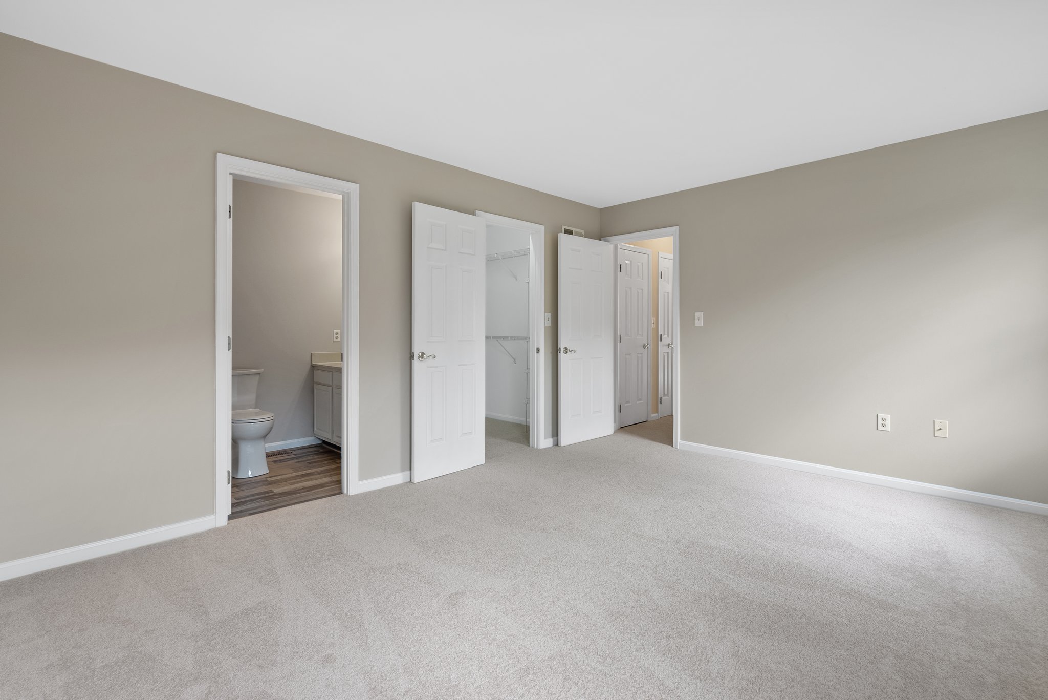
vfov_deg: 73.8
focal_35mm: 16
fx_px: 466
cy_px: 350
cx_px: 524
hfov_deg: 96.7
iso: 250
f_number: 8
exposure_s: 1/10
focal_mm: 16
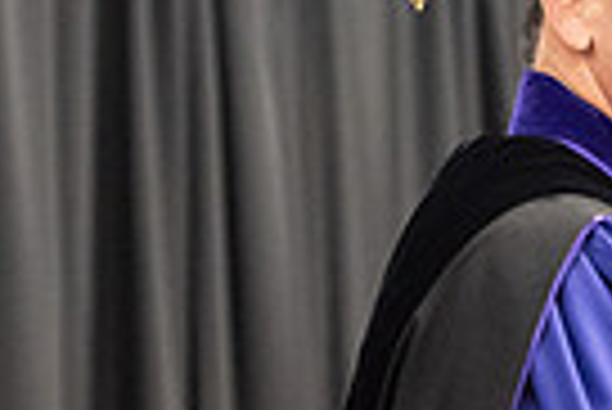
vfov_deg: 3.3
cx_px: 1004
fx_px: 7096
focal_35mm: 417
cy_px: -7
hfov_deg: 4.9
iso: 3200
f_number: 3.2
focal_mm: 98
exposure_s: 1/200
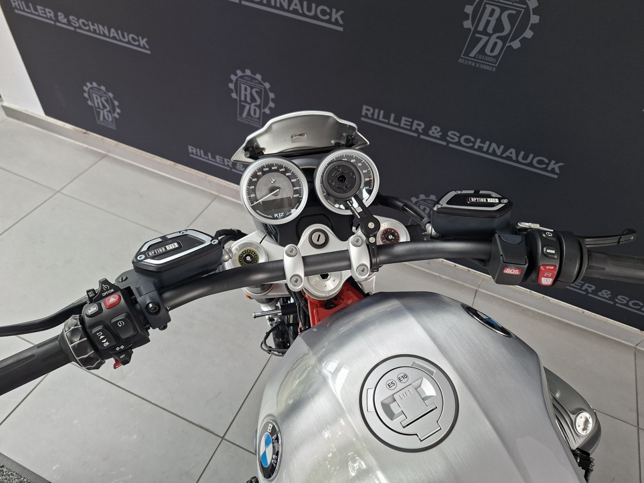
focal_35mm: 23
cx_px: 322
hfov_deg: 73.9
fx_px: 428
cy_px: 242
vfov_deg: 58.9
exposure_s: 1/120
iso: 125
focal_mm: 5.54
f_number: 1.8
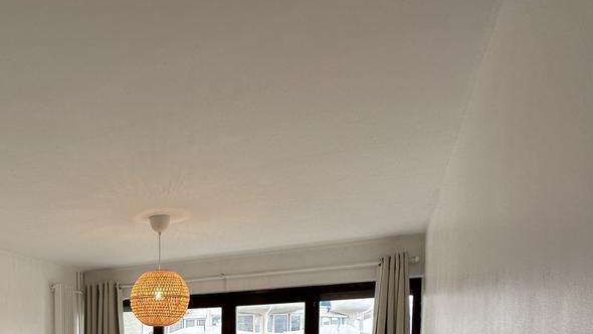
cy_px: 378
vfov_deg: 32.6
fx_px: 487
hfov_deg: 55.3
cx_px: 72
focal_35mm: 31
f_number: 2.2
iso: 50
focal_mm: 2.22
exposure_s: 1/99
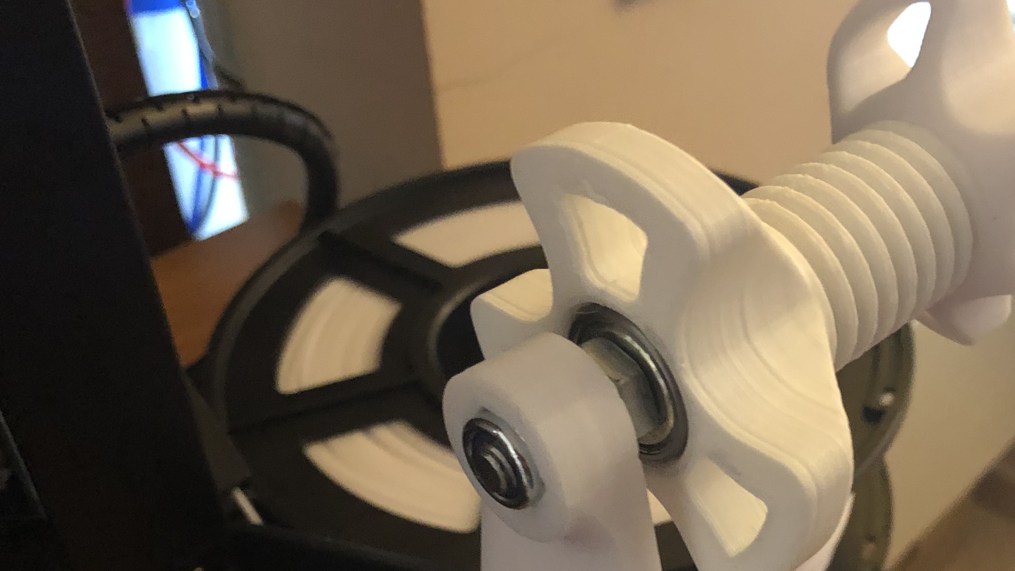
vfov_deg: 24.3
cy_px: 492
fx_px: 1292
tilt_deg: -42.2
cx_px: 714
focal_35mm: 48
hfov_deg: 42.0
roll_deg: +0.2
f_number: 1.8
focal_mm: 3.99
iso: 100
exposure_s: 1/5
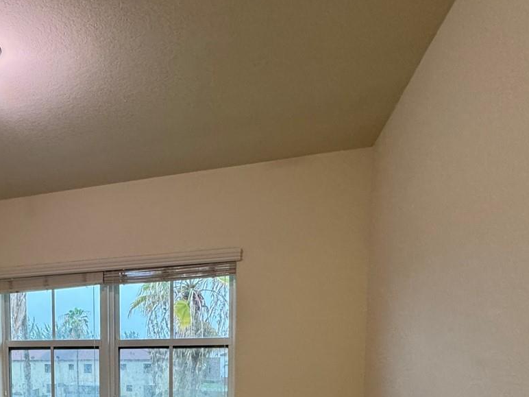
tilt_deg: -5.7
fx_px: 443
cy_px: 383
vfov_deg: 42.6
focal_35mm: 29
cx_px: 97
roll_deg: +1.2
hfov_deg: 56.6
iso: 320
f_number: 2.2
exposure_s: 1/42
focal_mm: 2.22
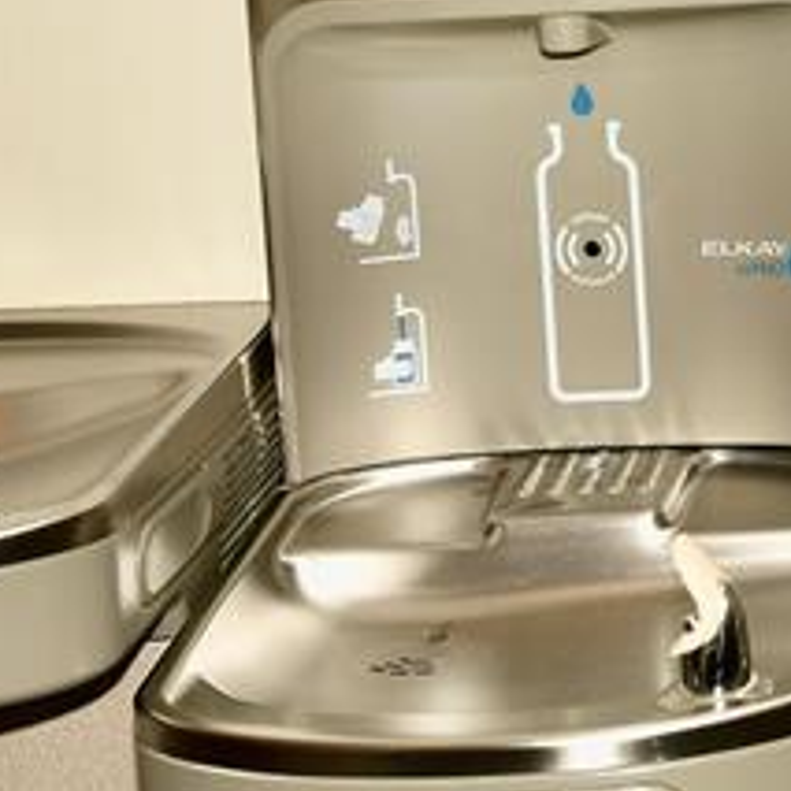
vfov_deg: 16.9
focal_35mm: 98
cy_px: -193
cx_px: 1044
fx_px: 2534
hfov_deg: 16.7
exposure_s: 1/60
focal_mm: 16
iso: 100
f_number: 7.1
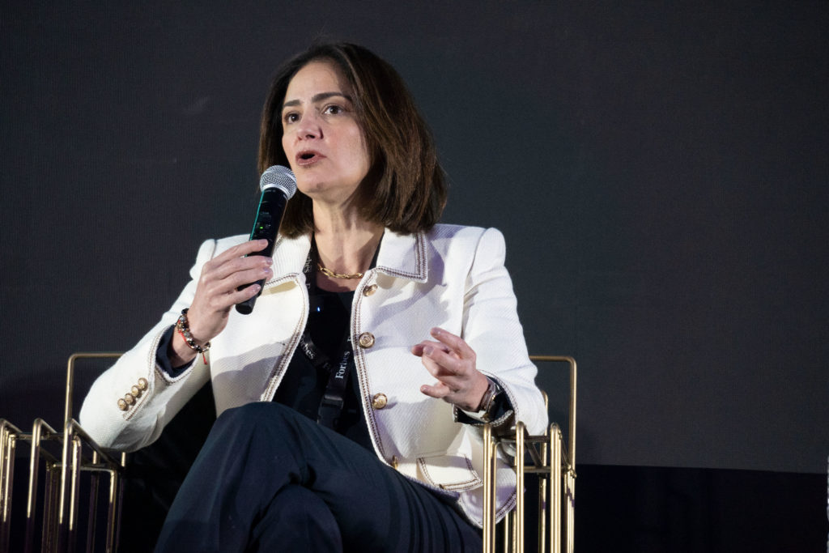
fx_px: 4145
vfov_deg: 7.6
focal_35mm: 180
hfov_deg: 11.4
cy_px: 276
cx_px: 414
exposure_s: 1/160
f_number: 5.6
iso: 1600
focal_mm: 120
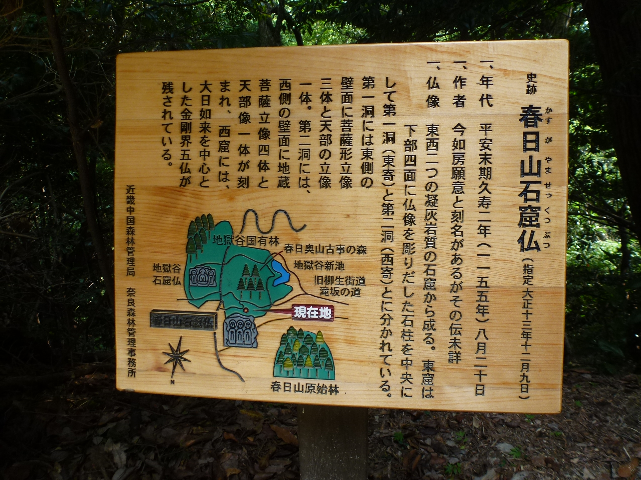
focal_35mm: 24
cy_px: 240
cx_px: 320
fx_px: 444
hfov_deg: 71.6
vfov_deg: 56.8
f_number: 3.3
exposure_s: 1/80
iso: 100
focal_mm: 4.3
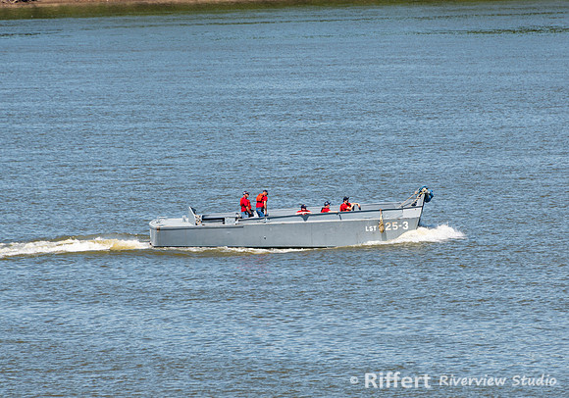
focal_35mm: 457
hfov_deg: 4.4
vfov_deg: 3.1
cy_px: 238
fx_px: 7342
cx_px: 314
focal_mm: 300
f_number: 8
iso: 64
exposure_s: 1/250
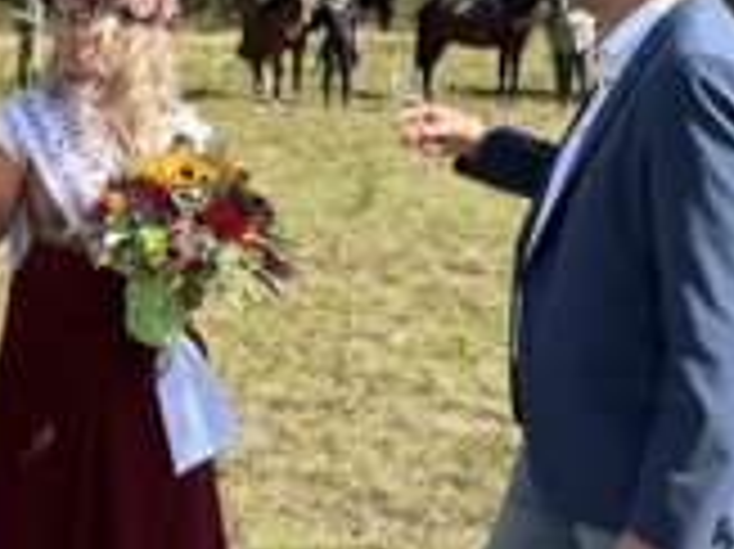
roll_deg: -0.2
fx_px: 1250
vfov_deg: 24.2
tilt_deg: -2.6
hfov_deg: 31.8
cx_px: 135
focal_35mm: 59
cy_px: 81
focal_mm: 6.86
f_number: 1.78
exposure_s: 1/2525
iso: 80
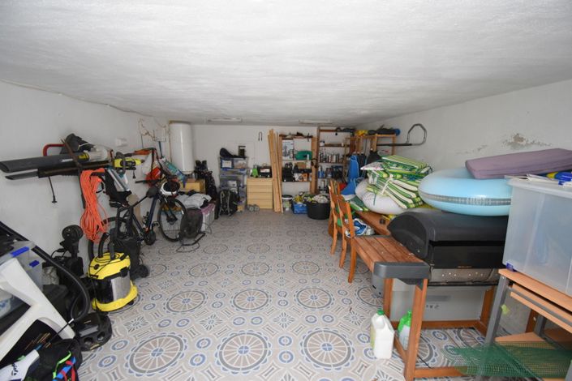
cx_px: 286
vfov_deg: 77.3
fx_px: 238
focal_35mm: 15
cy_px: 190
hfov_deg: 100.4
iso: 500
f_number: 4.5
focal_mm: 10
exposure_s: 1/250
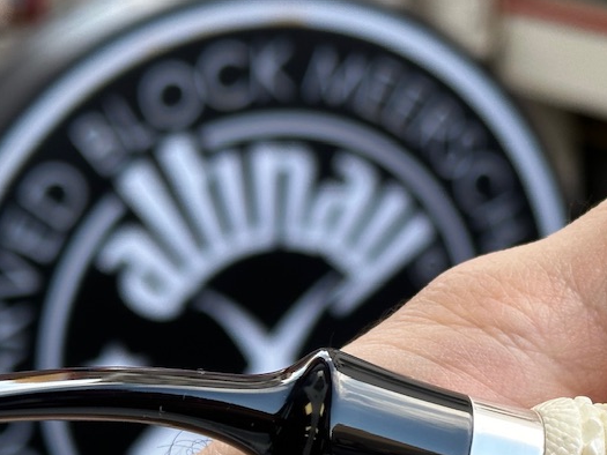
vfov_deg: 12.6
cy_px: 420
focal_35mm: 117
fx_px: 2052
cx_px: 511
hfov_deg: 16.7
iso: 64
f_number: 1.78
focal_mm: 6.86
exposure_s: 1/210
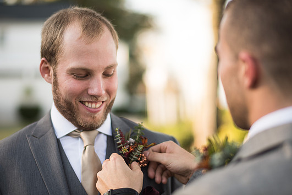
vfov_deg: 21.2
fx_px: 519
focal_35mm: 64
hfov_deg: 31.4
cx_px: 140
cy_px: 102
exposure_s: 1/2000
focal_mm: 58
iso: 100
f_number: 1.4
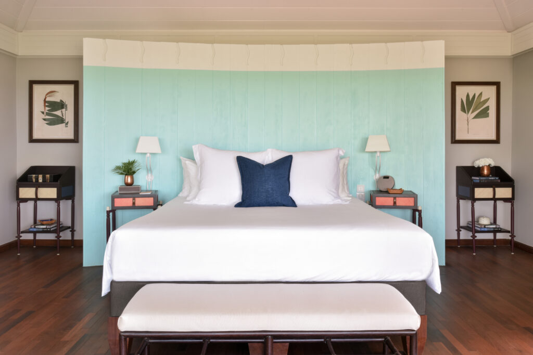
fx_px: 429
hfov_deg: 63.7
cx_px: 266
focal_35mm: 29
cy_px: 178
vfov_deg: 45.0
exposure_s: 1/2
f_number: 16
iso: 200
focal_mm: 29
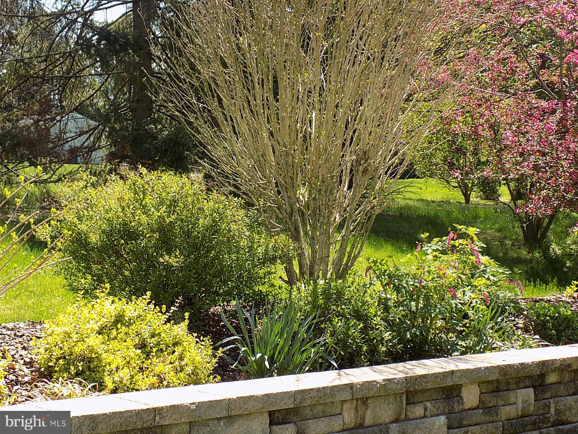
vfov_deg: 22.6
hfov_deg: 29.8
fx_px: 1085
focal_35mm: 65
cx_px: 289
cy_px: 217
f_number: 4.1
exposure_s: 1/200
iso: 80
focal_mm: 11.5
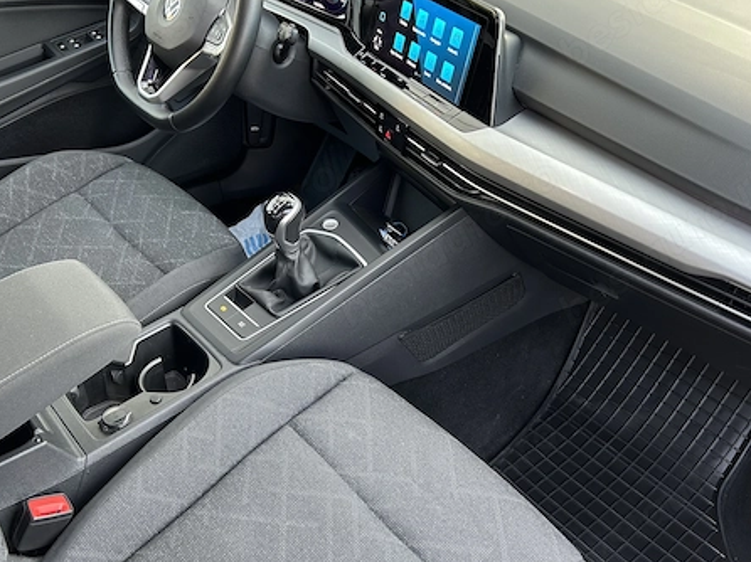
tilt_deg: -33.6
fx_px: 759
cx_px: 359
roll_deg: -4.6
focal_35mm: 35
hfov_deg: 52.6
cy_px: 266
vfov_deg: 40.6
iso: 125
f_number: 1.5
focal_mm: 5.7
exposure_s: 1/56
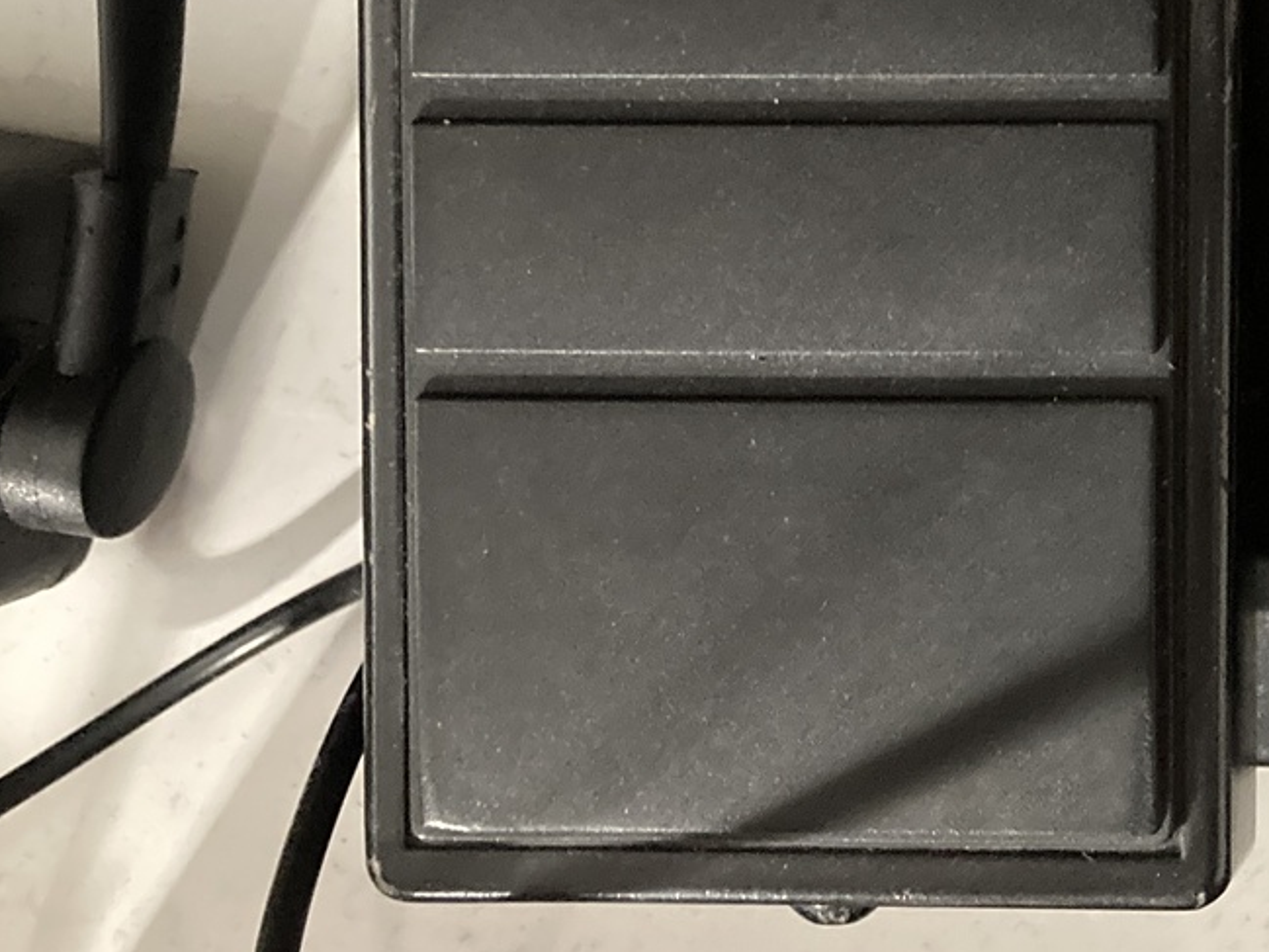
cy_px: -154
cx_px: 1486
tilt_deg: -87.6
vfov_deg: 20.1
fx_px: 2530
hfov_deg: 25.5
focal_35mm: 69
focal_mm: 3.99
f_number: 1.8
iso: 640
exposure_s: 1/26
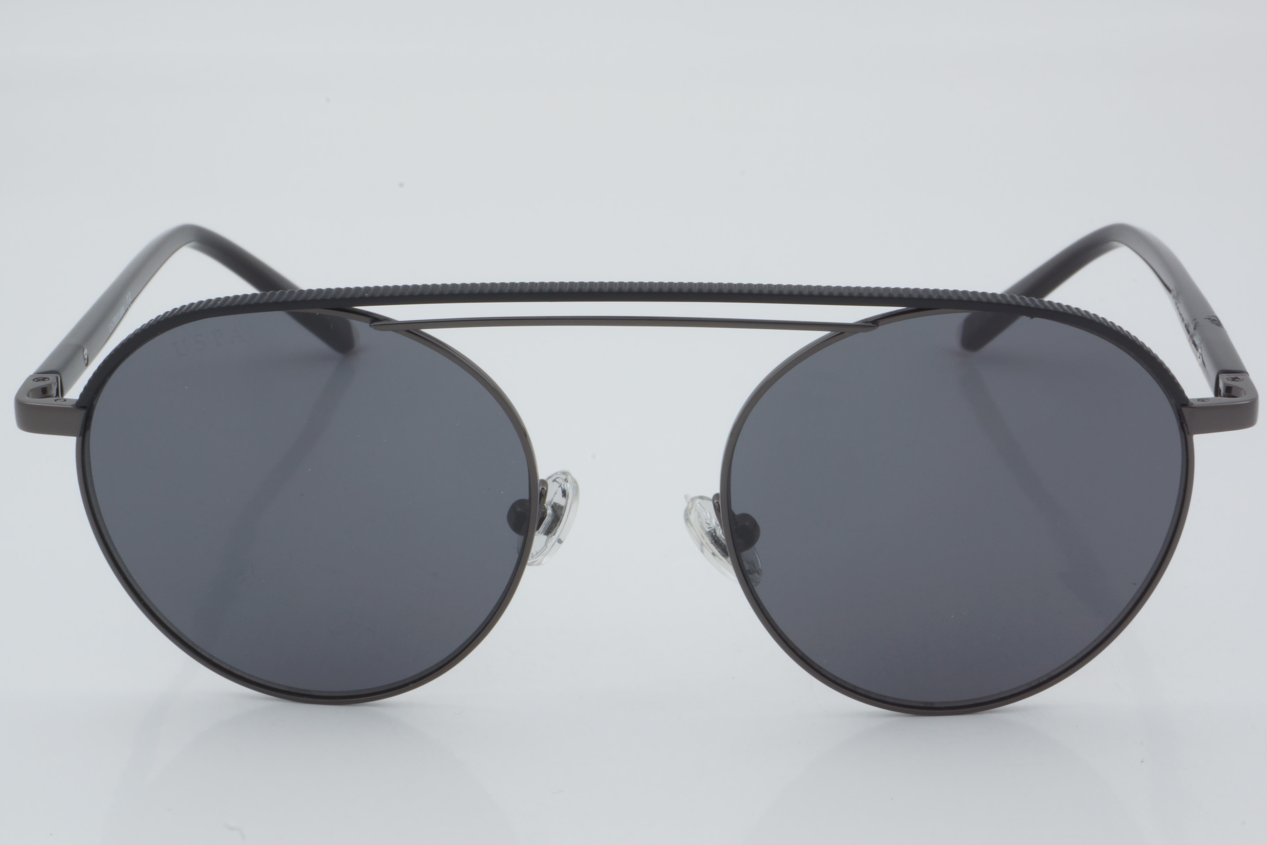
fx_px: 2903
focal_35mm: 82
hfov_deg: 24.6
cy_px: 422
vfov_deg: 16.6
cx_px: 634
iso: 100
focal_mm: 55
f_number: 32
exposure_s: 1/3
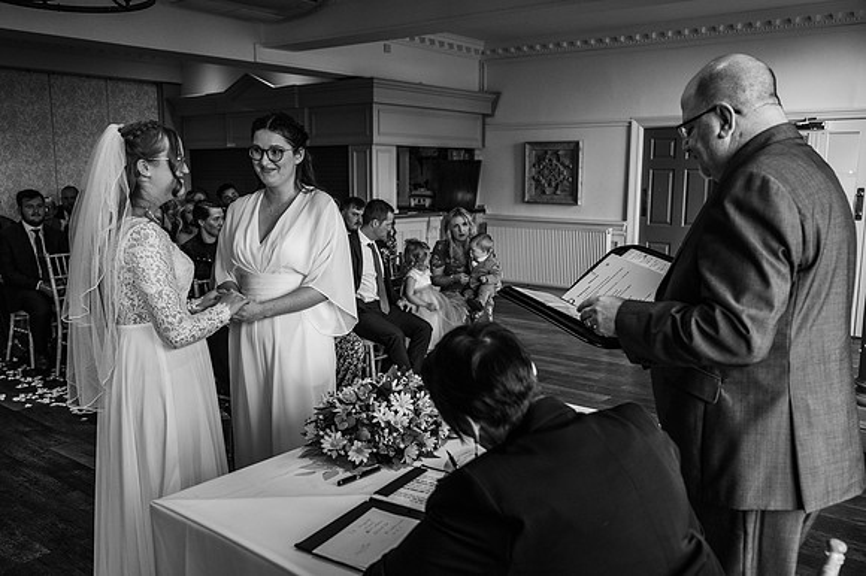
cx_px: 433
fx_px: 757
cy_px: 288
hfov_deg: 59.5
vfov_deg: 41.7
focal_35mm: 32
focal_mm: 31.5
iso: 800
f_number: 4
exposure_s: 1/200
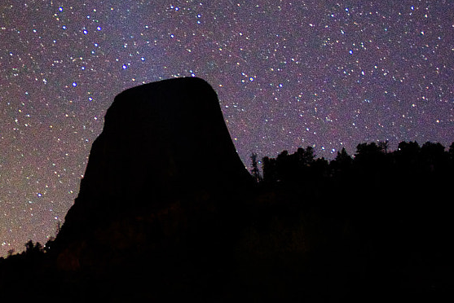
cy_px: 81
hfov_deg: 21.4
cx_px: -73
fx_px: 1123
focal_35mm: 89
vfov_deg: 15.3
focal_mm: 31
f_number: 2.8
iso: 1600
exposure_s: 15
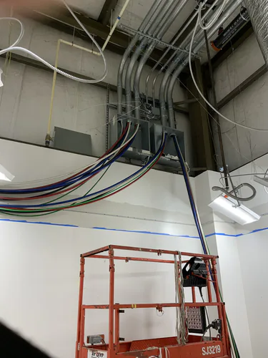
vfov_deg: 61.7
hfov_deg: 48.2
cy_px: 179
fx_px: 299
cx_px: 134
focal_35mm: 29
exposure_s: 1/60
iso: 40
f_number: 1.8
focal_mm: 3
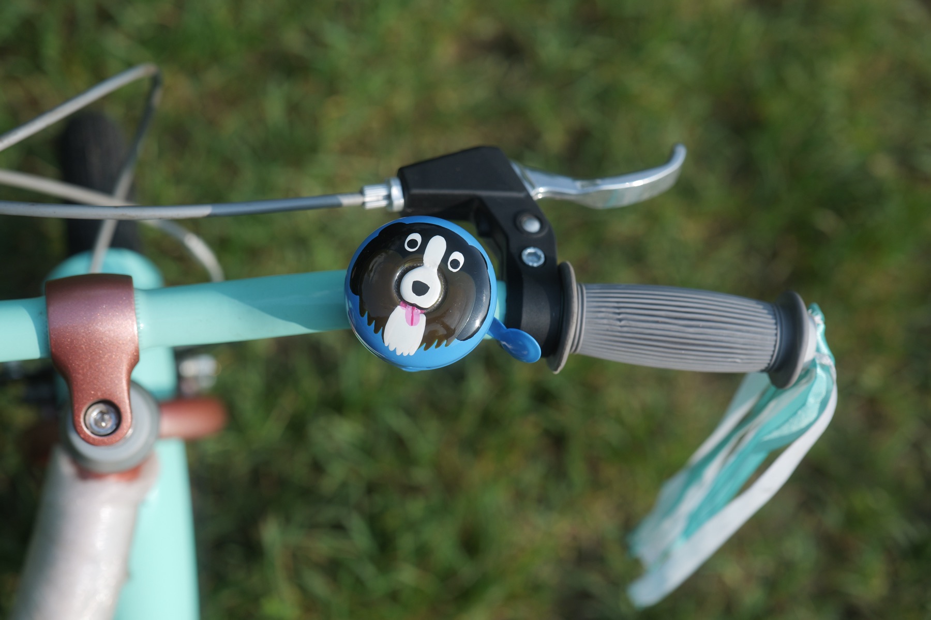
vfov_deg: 27.0
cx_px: 466
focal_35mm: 50
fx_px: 1293
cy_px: 310
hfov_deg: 39.6
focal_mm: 50
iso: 400
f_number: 4
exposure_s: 1/125
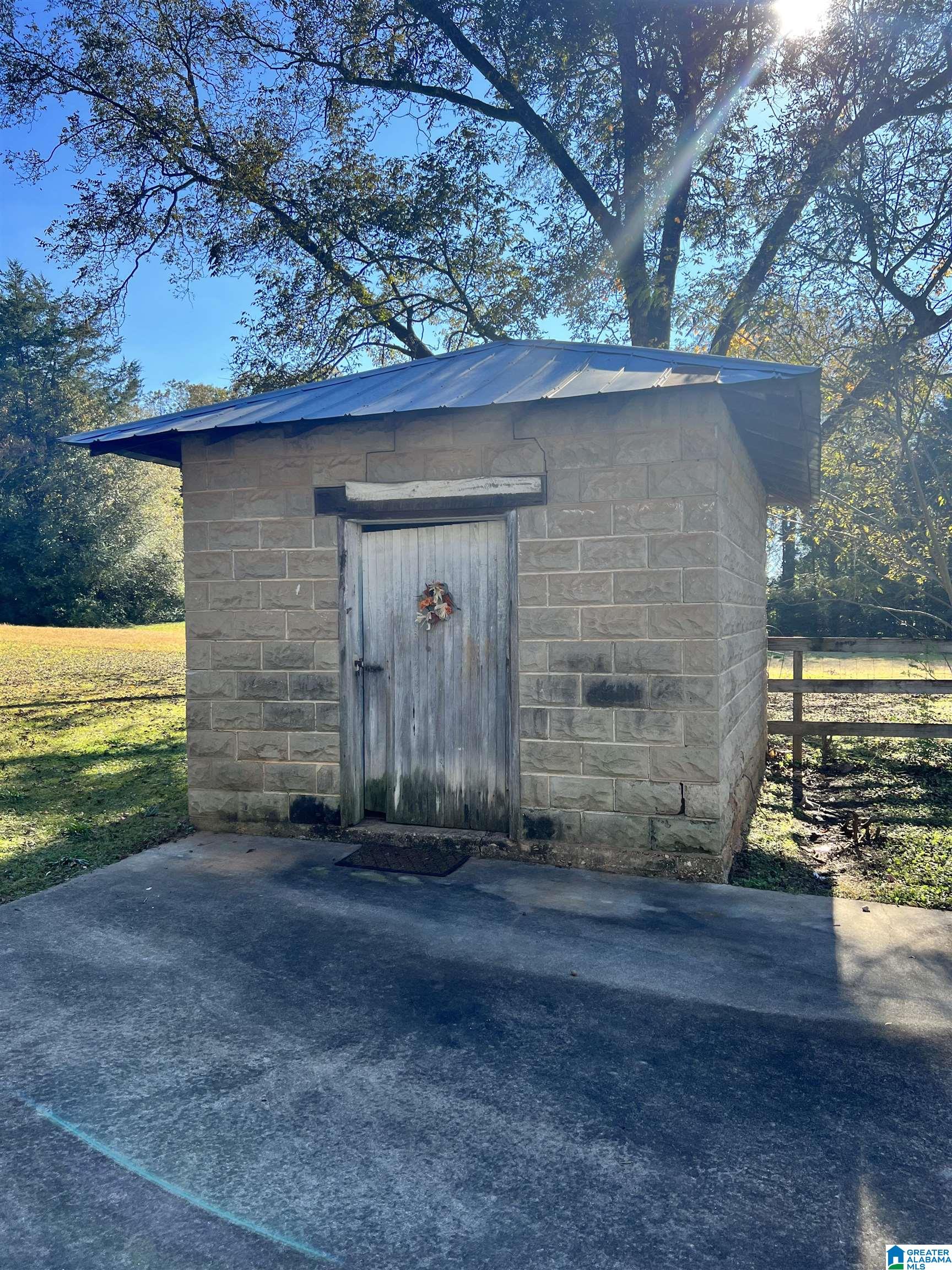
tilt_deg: +0.6
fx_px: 953
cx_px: 476
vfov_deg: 67.3
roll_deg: +1.3
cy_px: 635
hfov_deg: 53.1
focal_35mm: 26
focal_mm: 5.7
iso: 50
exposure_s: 1/1361
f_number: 1.5
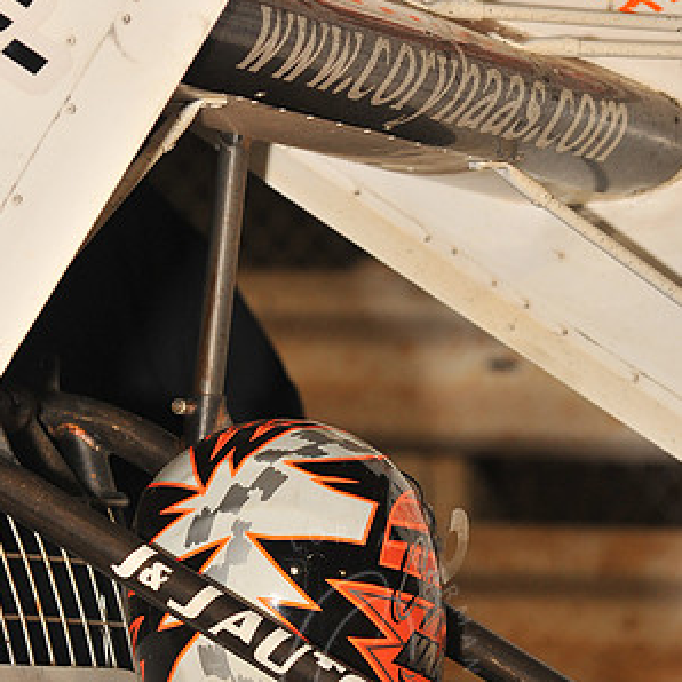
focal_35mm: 257
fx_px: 5729
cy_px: 375
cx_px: 341
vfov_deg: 6.8
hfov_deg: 6.8
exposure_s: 1/320
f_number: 7.1
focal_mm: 200
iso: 500
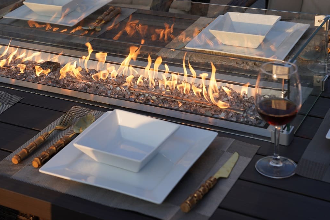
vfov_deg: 18.9
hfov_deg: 27.9
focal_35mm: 72
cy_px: 74
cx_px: 116
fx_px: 660
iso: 100
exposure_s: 1/320
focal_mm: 49
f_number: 5
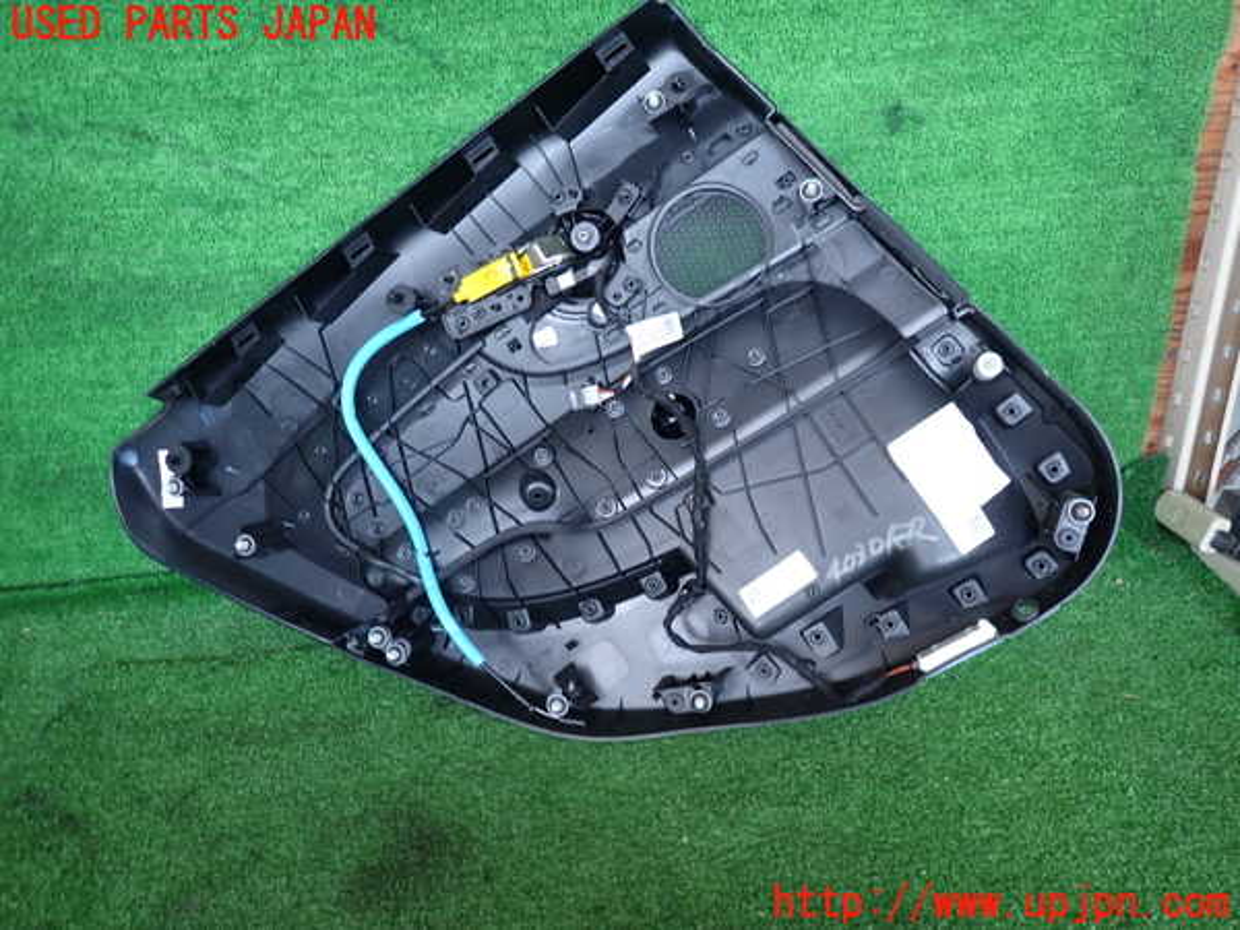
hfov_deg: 69.4
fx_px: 896
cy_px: 465
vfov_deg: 54.9
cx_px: 620
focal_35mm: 25
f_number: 2
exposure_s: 1/60
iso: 100
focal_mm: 4.5
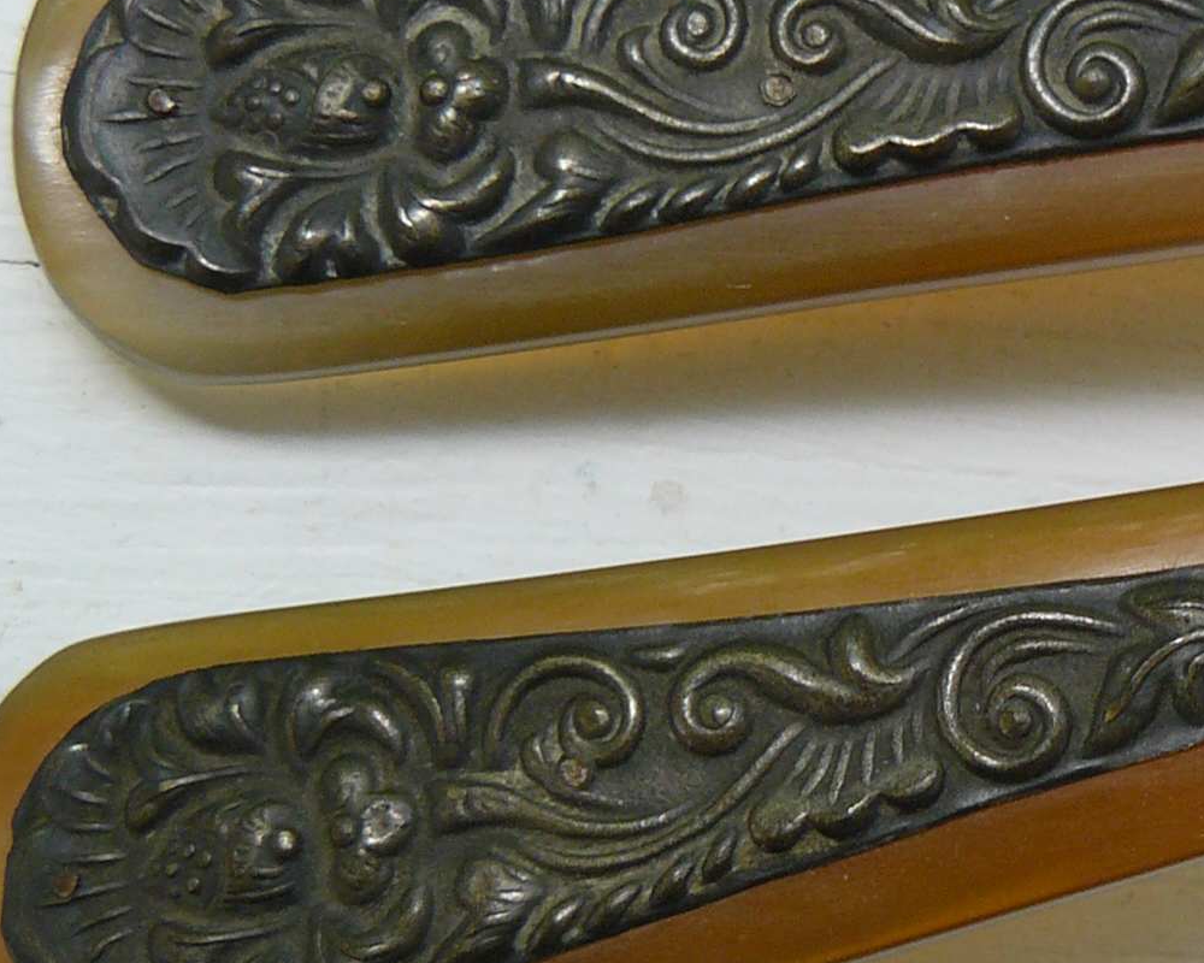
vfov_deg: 15.4
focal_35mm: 100
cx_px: 899
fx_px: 3563
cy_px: 424
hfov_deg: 19.1
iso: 100
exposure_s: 1/100
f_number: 3.2
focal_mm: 6
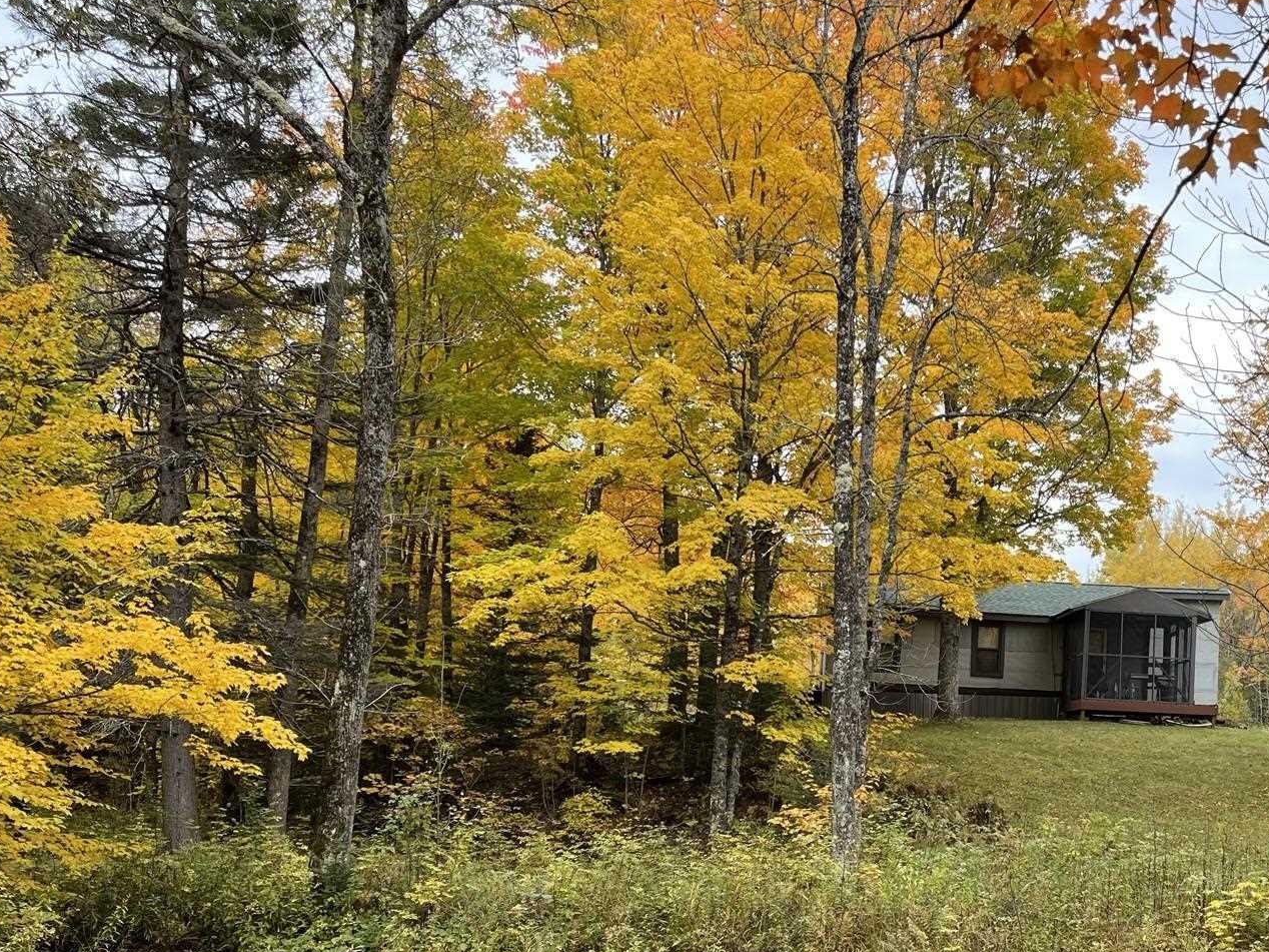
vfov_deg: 33.7
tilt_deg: +0.8
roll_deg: -2.2
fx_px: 1540
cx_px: 963
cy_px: 707
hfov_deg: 43.3
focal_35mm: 42
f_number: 1.6
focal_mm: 5.1
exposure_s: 1/342
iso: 32
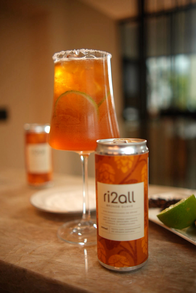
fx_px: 281
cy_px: 146
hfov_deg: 38.4
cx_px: 98
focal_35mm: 34
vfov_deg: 55.1
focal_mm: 23
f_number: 1.4
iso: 320
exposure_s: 1/160
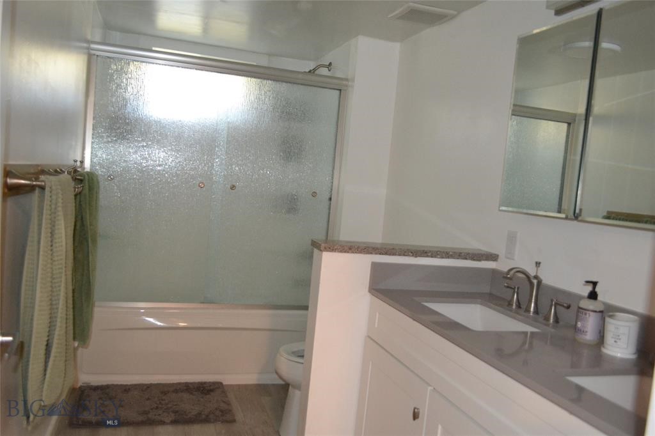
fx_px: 546
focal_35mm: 30
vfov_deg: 43.6
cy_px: 218
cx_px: 328
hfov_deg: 61.9
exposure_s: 1/60
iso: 2000
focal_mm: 20
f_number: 3.8
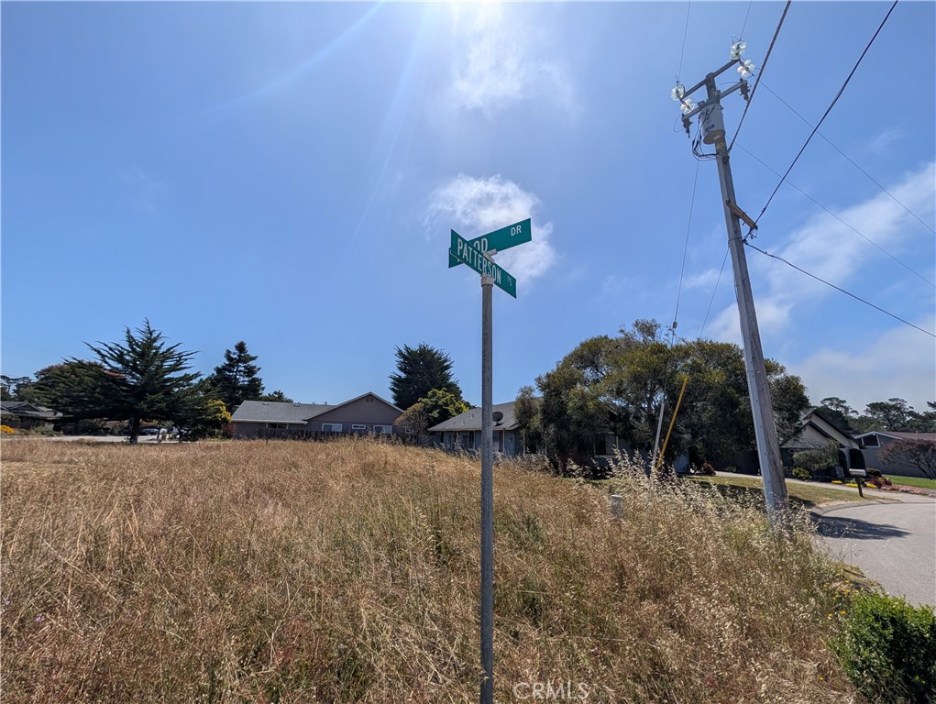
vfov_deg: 94.6
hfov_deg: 110.5
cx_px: 468
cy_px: 352
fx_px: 325
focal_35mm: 12
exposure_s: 1/6494
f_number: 1.7
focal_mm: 2.02
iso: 61
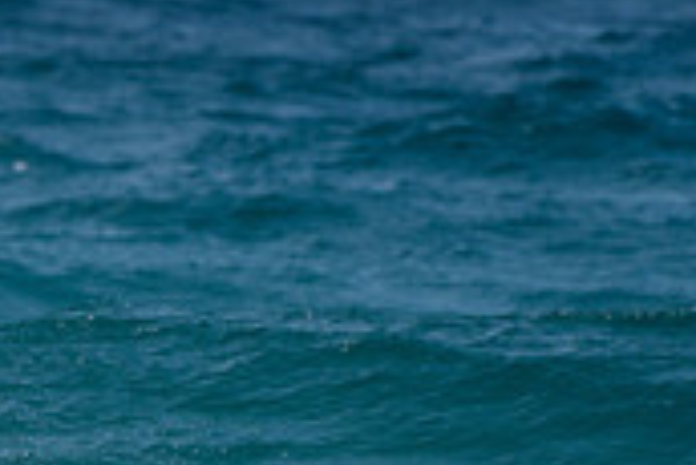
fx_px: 40033
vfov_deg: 0.7
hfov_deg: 1.0
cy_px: 528
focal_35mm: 2069
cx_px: -293
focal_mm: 500
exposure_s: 1/2000
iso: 100
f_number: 5.6
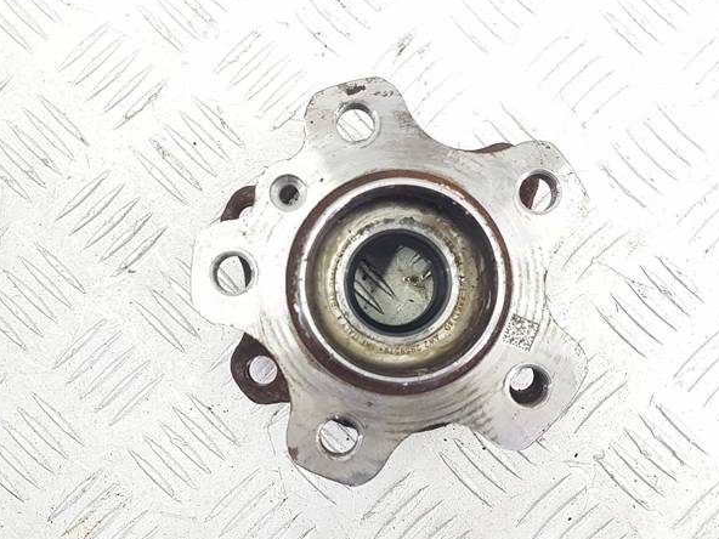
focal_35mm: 45
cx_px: 336
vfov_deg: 32.2
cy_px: 295
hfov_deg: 42.1
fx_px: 935
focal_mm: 4.2
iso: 200
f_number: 1.7
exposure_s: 1/100
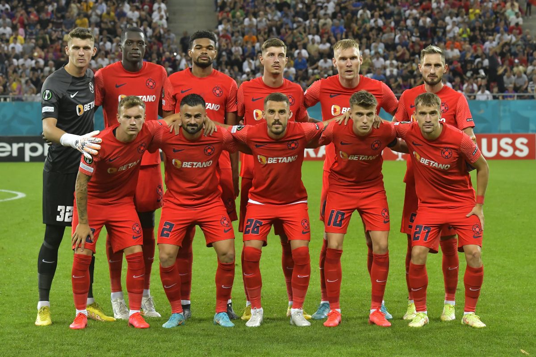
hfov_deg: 15.2
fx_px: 2010
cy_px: 178
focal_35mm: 135
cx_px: 268
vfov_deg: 10.2
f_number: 5.6
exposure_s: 1/500
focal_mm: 90
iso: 2000
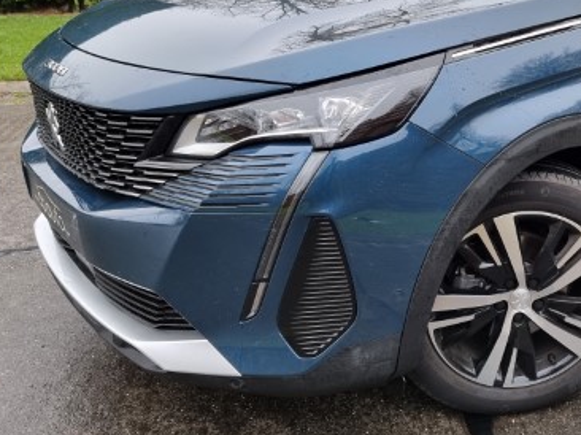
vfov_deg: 34.0
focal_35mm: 42
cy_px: 143
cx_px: 484
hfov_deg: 42.3
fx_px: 704
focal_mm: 6.7
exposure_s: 1/100
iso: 80
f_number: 1.8
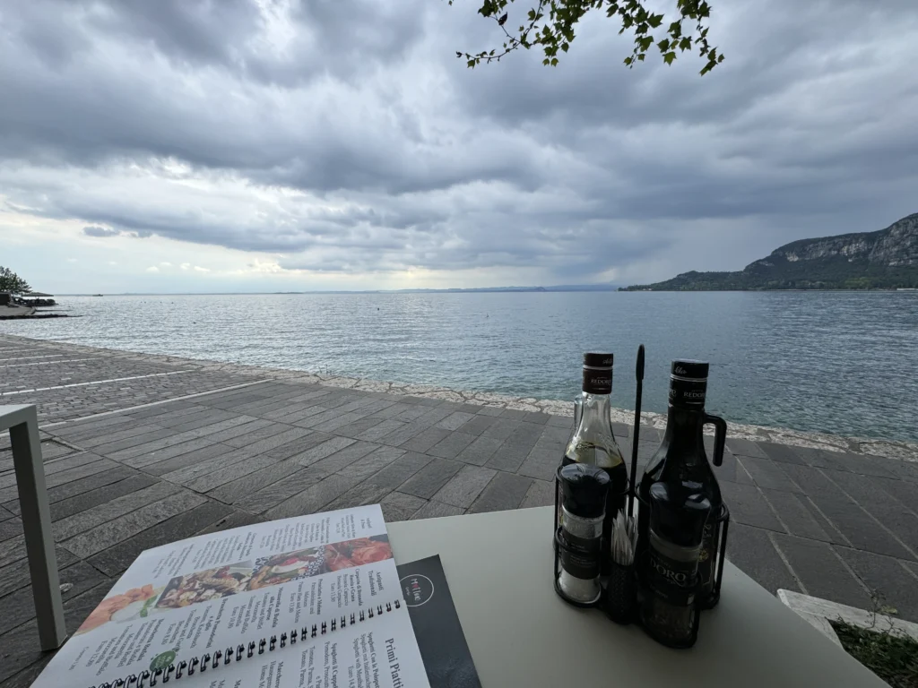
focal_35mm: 14
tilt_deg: -7.7
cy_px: 344
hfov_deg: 102.1
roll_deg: +0.5
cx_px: 459
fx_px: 371
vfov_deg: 85.7
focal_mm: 2.22
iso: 40
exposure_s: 1/552
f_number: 2.2
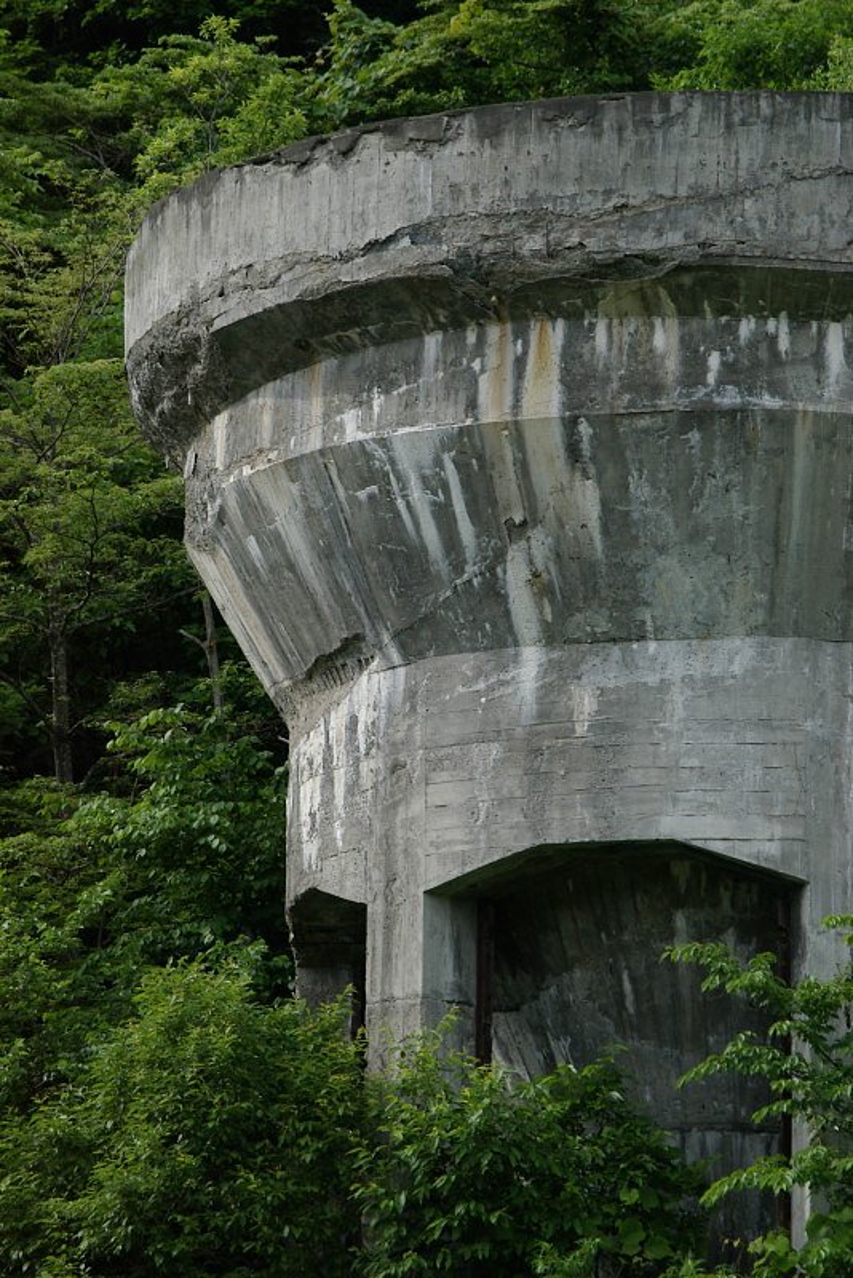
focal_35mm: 207
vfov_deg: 9.9
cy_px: 639
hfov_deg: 6.6
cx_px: 426
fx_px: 7350
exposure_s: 1/400
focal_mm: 138
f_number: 9
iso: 400
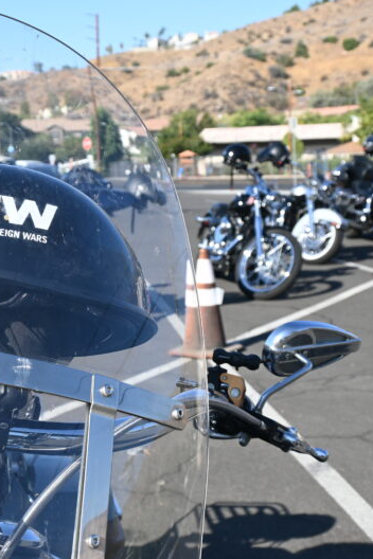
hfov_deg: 23.8
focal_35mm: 57
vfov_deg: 35.2
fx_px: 882
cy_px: 281
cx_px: 124
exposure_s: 1/320
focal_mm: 25
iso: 100
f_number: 6.3
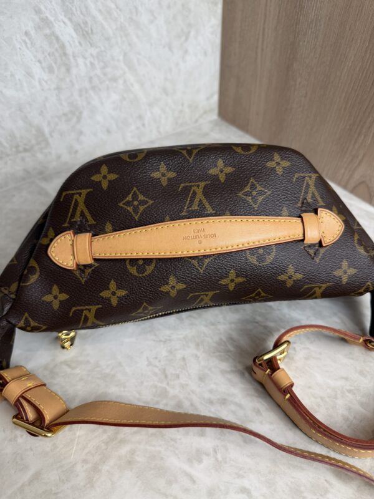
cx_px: 187
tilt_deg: -44.8
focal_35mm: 24
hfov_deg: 56.8
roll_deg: -0.6
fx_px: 346
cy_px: 250
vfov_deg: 71.6
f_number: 1.78
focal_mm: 6.76
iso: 80
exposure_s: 1/120
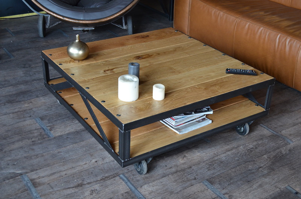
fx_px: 401
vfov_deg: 28.0
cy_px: 100
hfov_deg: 41.2
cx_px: 150
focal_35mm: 48
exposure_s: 1/40
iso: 800
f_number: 5.6
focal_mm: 32
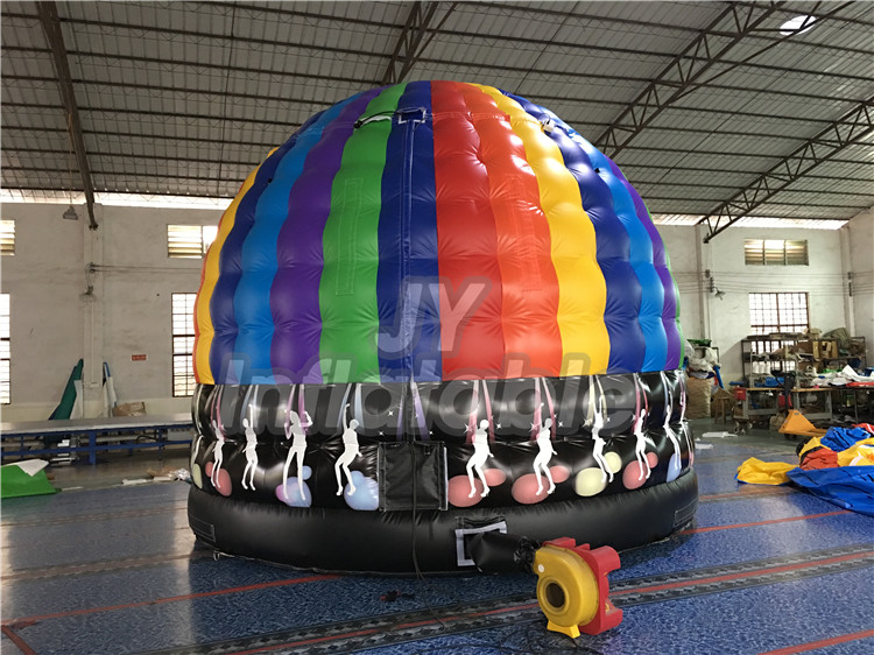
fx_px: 732
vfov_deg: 48.2
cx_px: 437
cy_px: 328
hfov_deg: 61.7
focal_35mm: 29
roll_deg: +2.7
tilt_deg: +3.2
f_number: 2.2
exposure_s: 1/8
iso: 100
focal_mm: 4.15
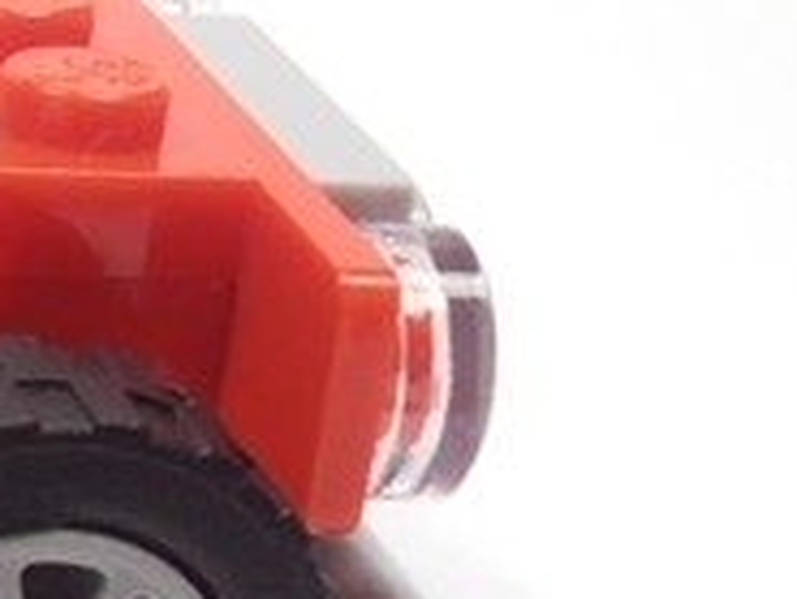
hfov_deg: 10.0
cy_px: 373
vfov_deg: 8.3
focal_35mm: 180
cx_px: -887
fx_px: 4147
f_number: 3.9
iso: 80
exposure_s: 1/50
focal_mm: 6.61
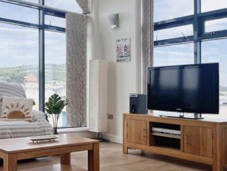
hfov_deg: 41.2
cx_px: 47
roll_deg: -1.0
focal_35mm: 44
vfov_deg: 32.8
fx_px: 289
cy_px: 104
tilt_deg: -1.4
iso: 50
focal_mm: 5.1
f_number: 1.6
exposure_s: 1/1672
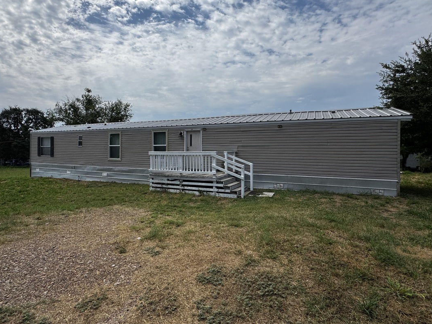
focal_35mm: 19
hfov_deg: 84.6
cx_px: 206
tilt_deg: -0.8
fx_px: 237
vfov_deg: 68.6
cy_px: 150
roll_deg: -0.5
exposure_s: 1/3390
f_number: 2.2
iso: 50
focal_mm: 2.22
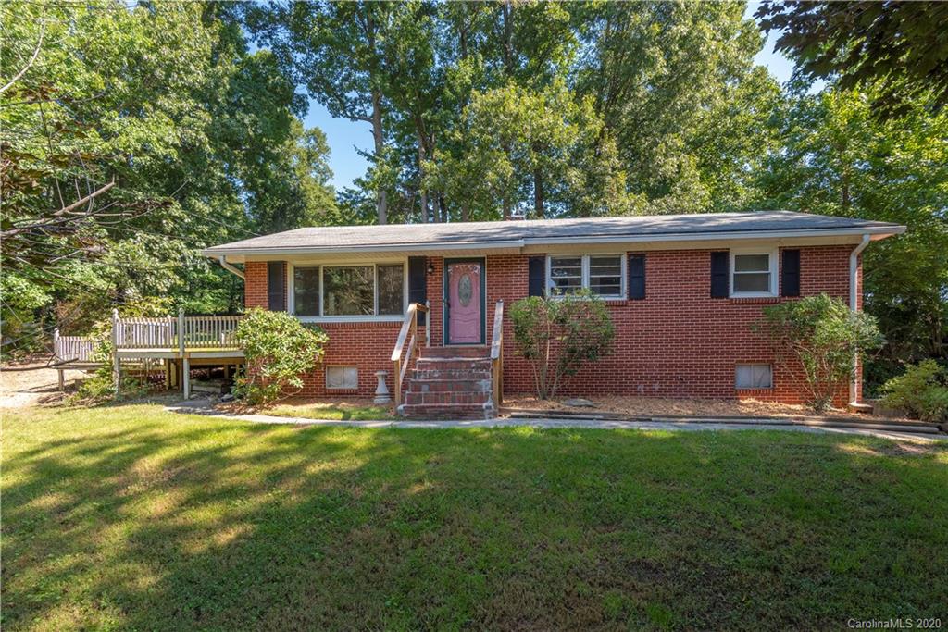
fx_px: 448
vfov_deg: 70.5
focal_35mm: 17
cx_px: 474
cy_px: 316
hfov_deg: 93.3
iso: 320
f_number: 7.1
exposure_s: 1/200
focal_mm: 17
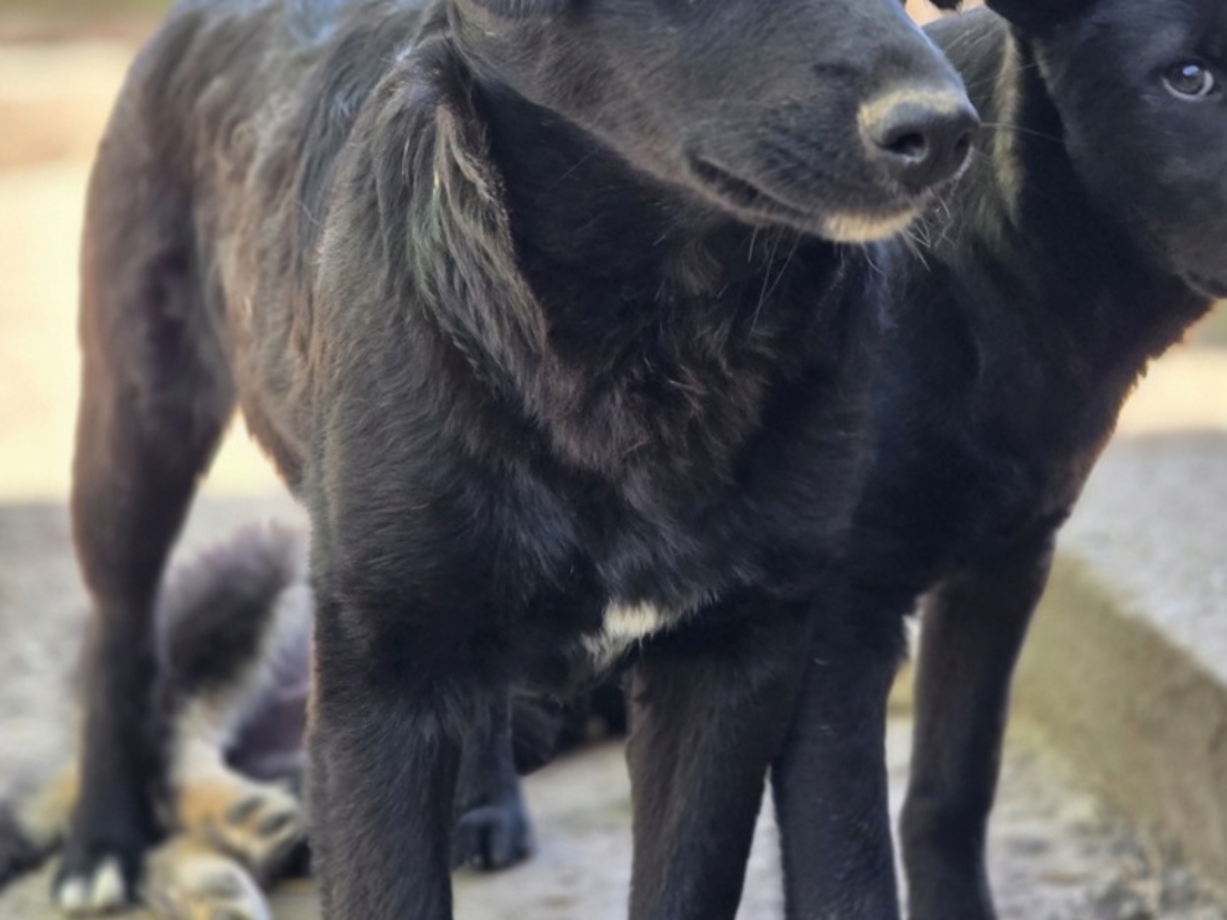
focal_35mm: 99
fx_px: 3509
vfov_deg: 14.9
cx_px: 702
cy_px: 282
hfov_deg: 19.8
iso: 250
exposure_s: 1/359
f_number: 2.4
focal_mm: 7.9
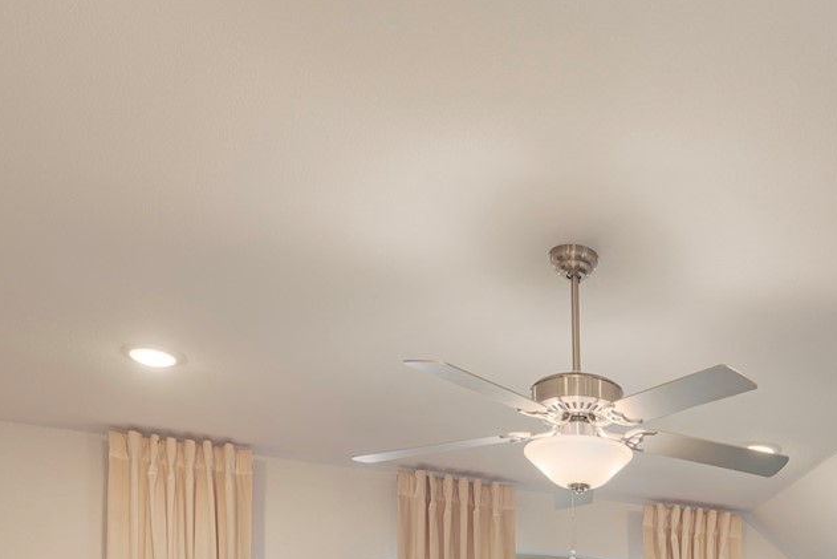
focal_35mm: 55
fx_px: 1279
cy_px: 910
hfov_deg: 34.2
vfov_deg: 20.1
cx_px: 753
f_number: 7.1
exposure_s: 1/2
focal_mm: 16
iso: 100
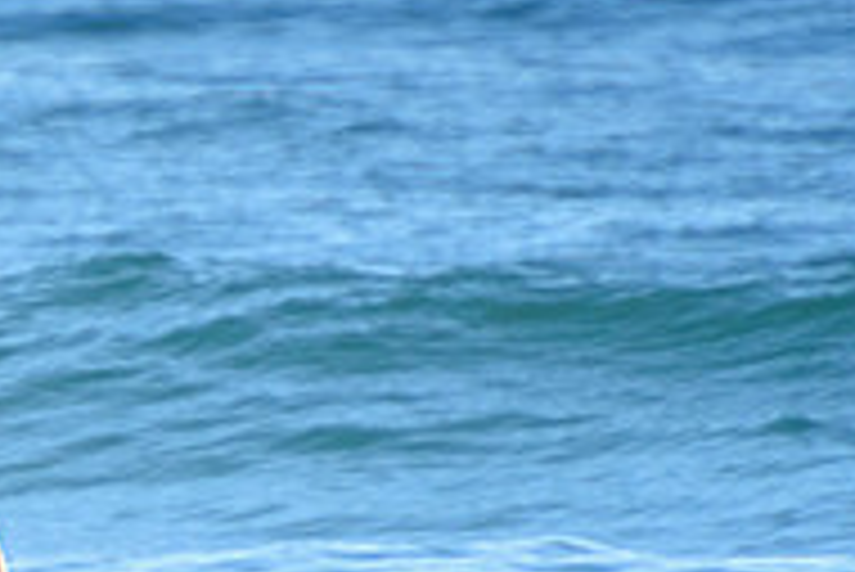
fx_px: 43613
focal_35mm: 1835
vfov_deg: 0.8
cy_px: 700
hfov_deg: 1.1
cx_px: -333
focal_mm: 400
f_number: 5.6
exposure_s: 1/2500
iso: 720
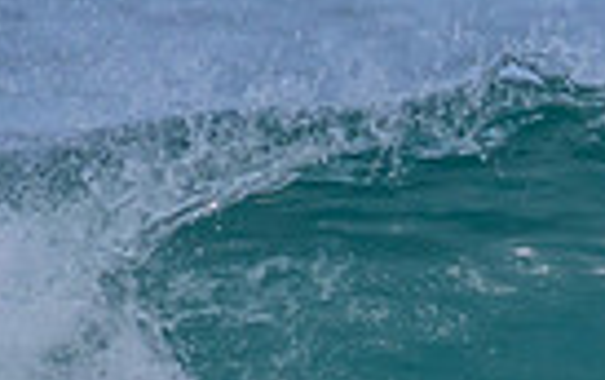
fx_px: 76666
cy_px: 489
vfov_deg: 0.3
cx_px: 773
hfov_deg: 0.5
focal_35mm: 4644
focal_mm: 800
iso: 800
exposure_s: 1/2000
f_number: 11
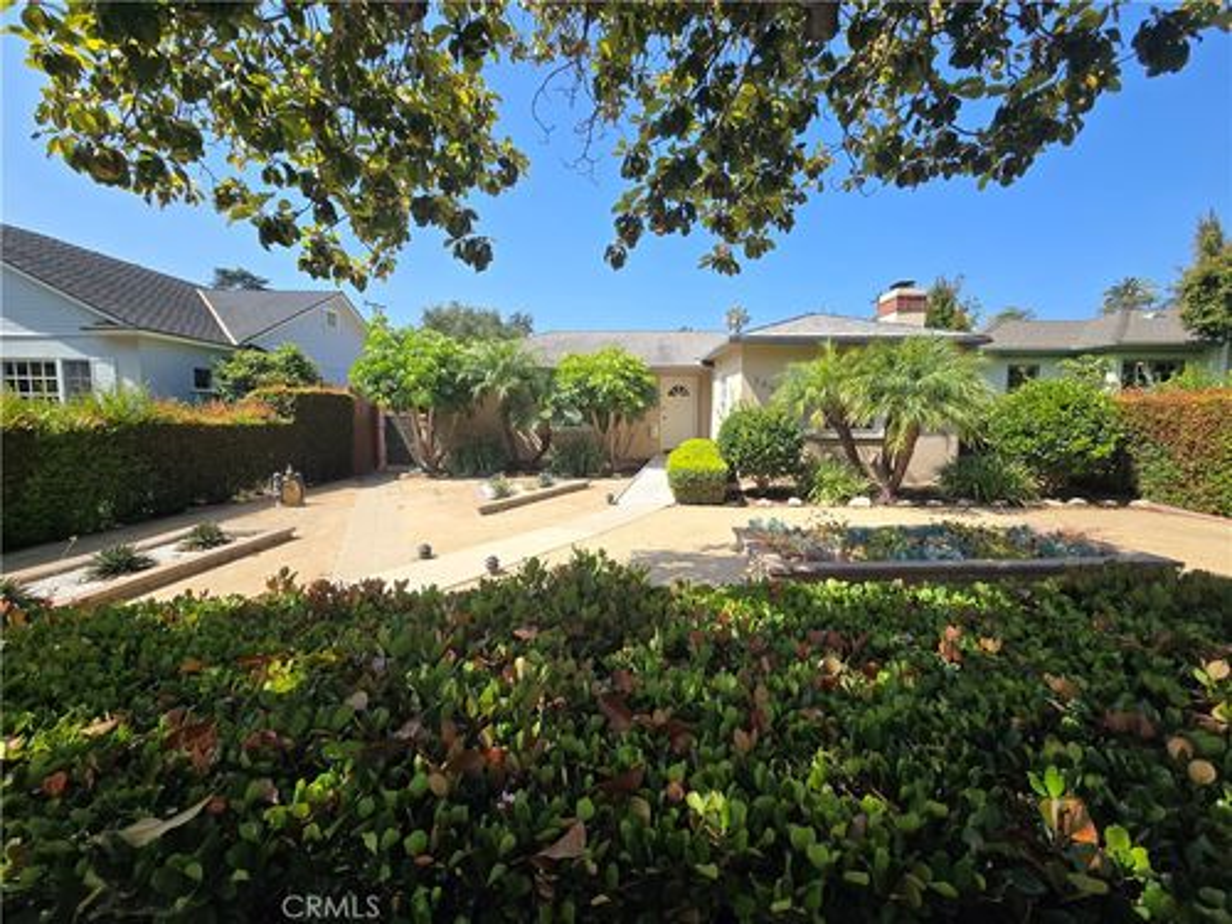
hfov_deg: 106.2
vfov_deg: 89.9
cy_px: 462
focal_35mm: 13
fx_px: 463
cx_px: 616
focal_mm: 2.2
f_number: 2.2
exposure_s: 1/1242
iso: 50
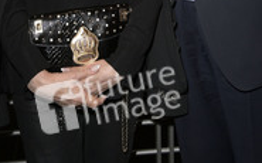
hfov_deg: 27.5
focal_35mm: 75
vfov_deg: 15.4
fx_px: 535
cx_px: 149
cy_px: -112
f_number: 6.3
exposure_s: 1/125
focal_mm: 34
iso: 1600
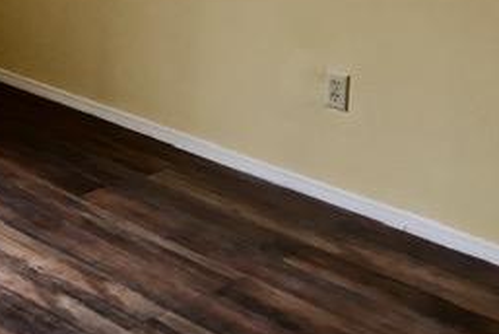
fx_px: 1041
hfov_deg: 24.6
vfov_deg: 17.2
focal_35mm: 75
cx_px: -89
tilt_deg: -8.8
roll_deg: -0.9
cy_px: -91
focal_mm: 4.15
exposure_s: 1/30
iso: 50
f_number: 2.2
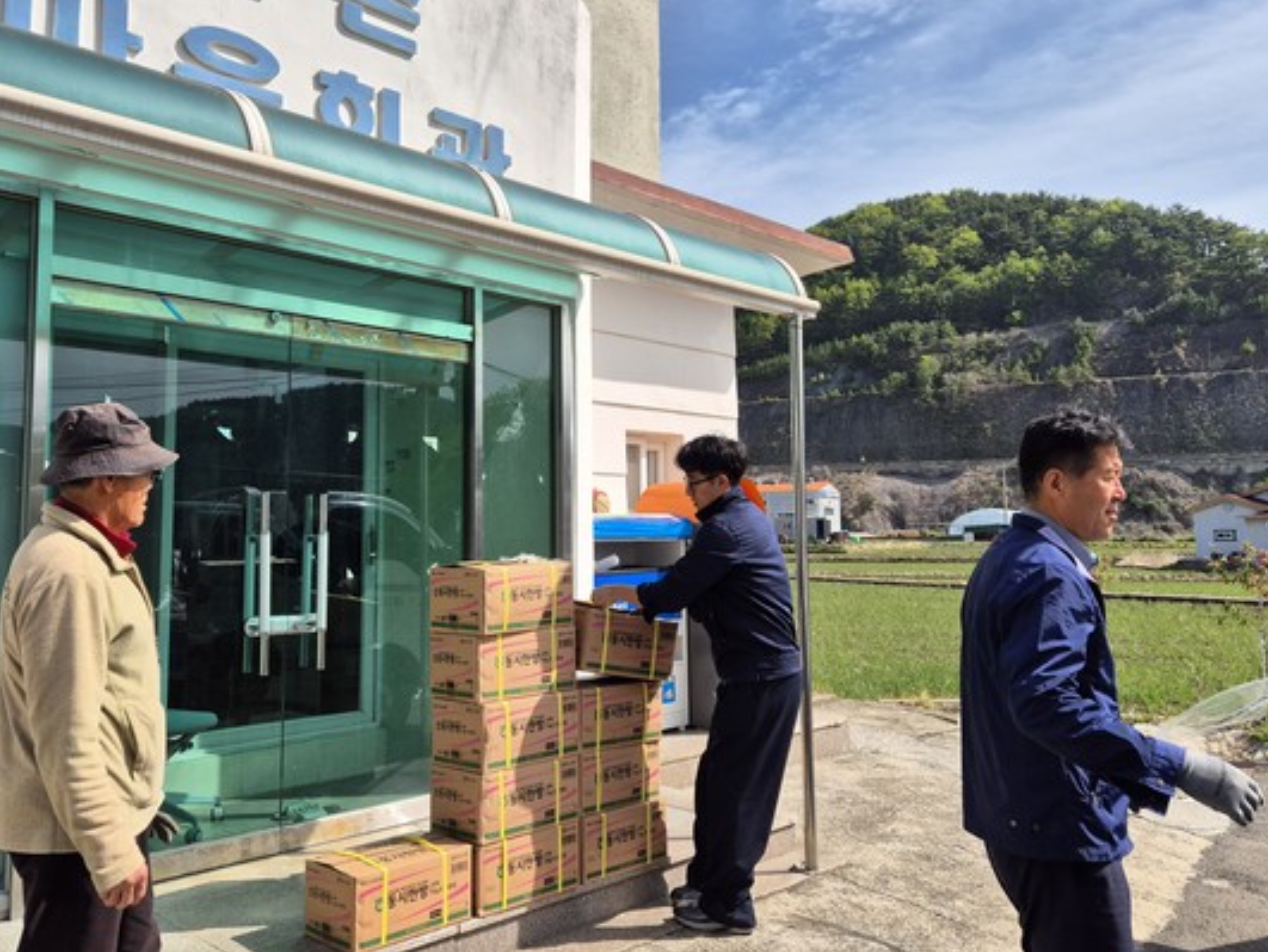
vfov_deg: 48.2
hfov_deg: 61.6
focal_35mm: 29
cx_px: 647
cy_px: 431
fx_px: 1063
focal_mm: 5.4
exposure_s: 1/1680
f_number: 1.8
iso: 25
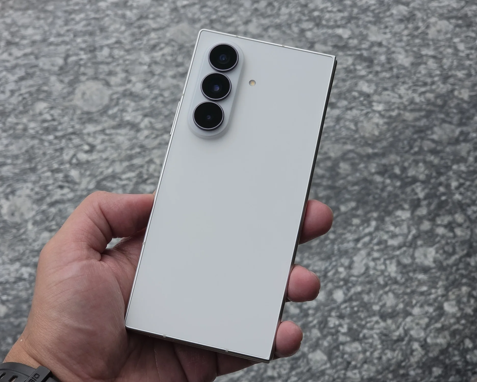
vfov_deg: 21.3
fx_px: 1017
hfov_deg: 26.4
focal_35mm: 72
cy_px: 191
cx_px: 235
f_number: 2.4
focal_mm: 7
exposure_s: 1/550
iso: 25
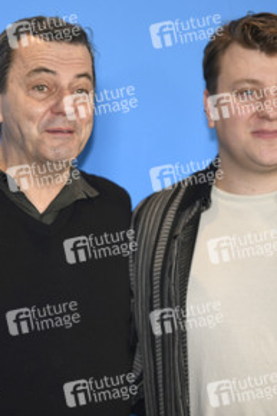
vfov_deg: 8.3
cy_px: 211
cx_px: 62
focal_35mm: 249
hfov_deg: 5.5
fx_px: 2877
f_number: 3.2
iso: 640
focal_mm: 160
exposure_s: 1/400
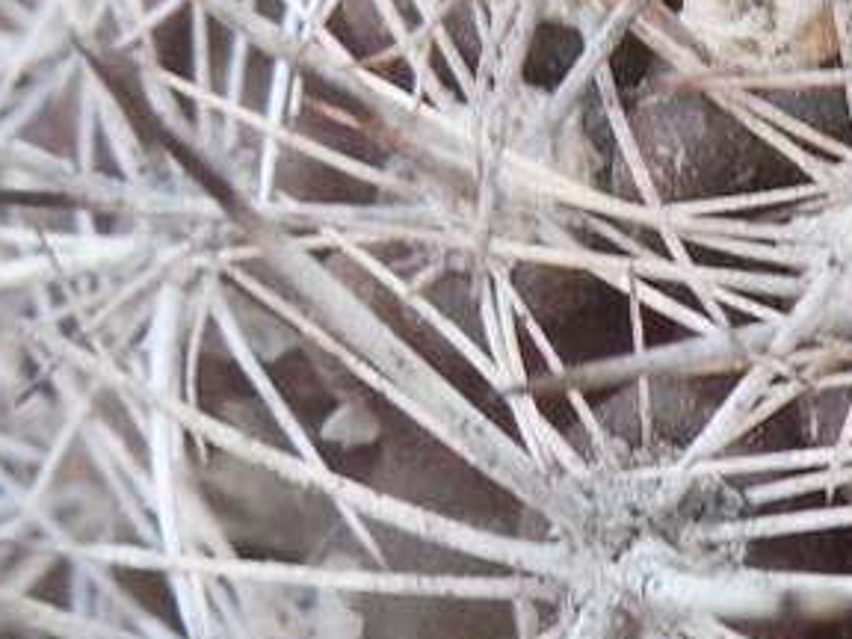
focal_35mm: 172
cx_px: 1174
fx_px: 4233
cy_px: 470
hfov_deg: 11.1
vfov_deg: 8.6
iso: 200
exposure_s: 1/30
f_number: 3.6
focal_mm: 5.6
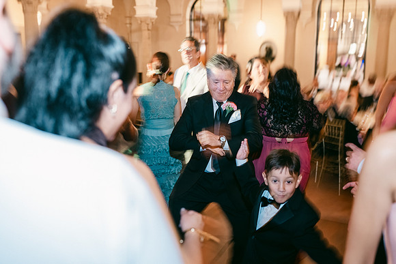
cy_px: 132
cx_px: 198
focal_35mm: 35
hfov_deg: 54.4
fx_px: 385
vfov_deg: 37.9
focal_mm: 35
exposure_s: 1/15
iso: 1600
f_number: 2.5
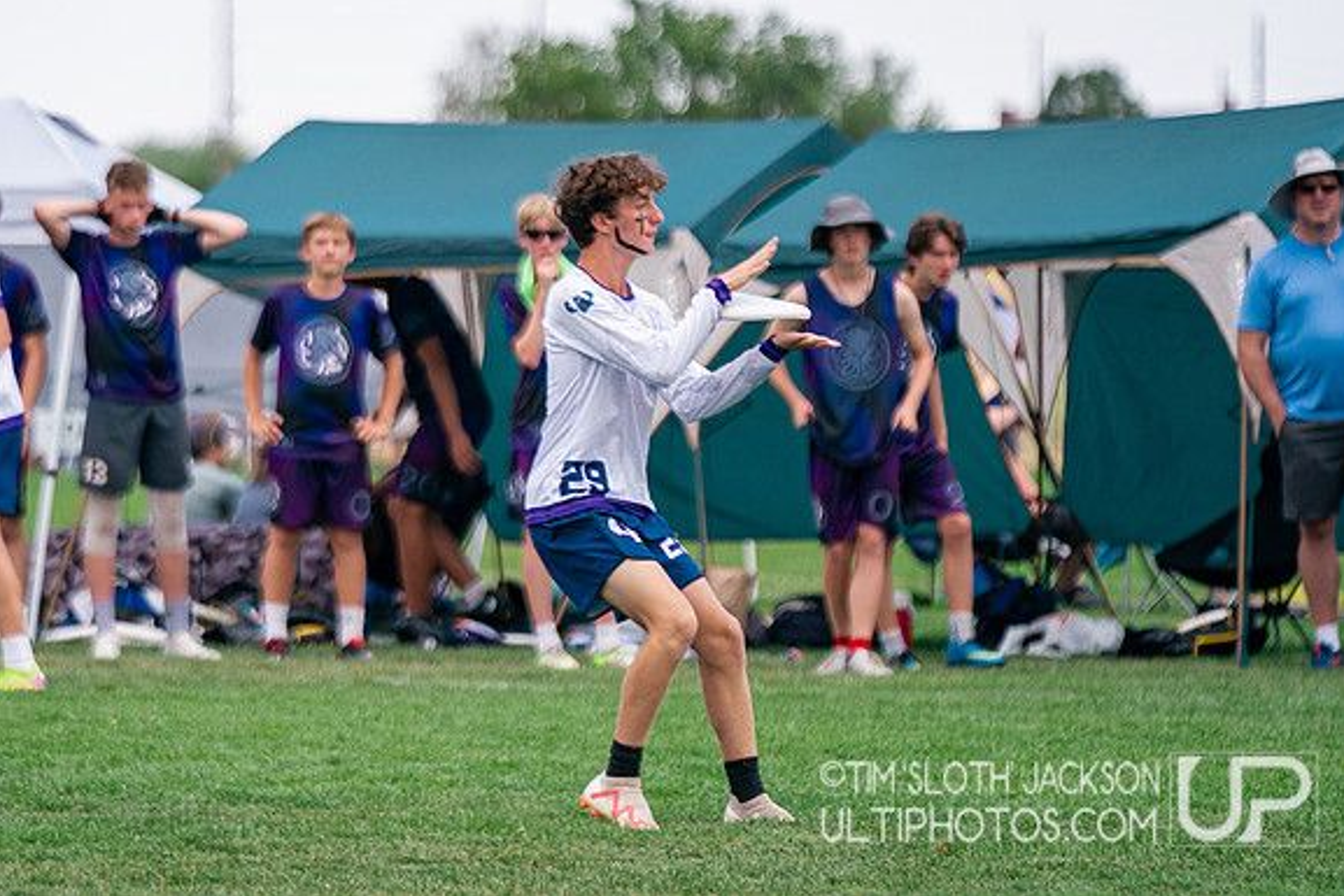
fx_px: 13928
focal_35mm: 373
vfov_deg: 3.7
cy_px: 391
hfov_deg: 5.5
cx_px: 400
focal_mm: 200
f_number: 2.8
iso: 400
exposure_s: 1/3200
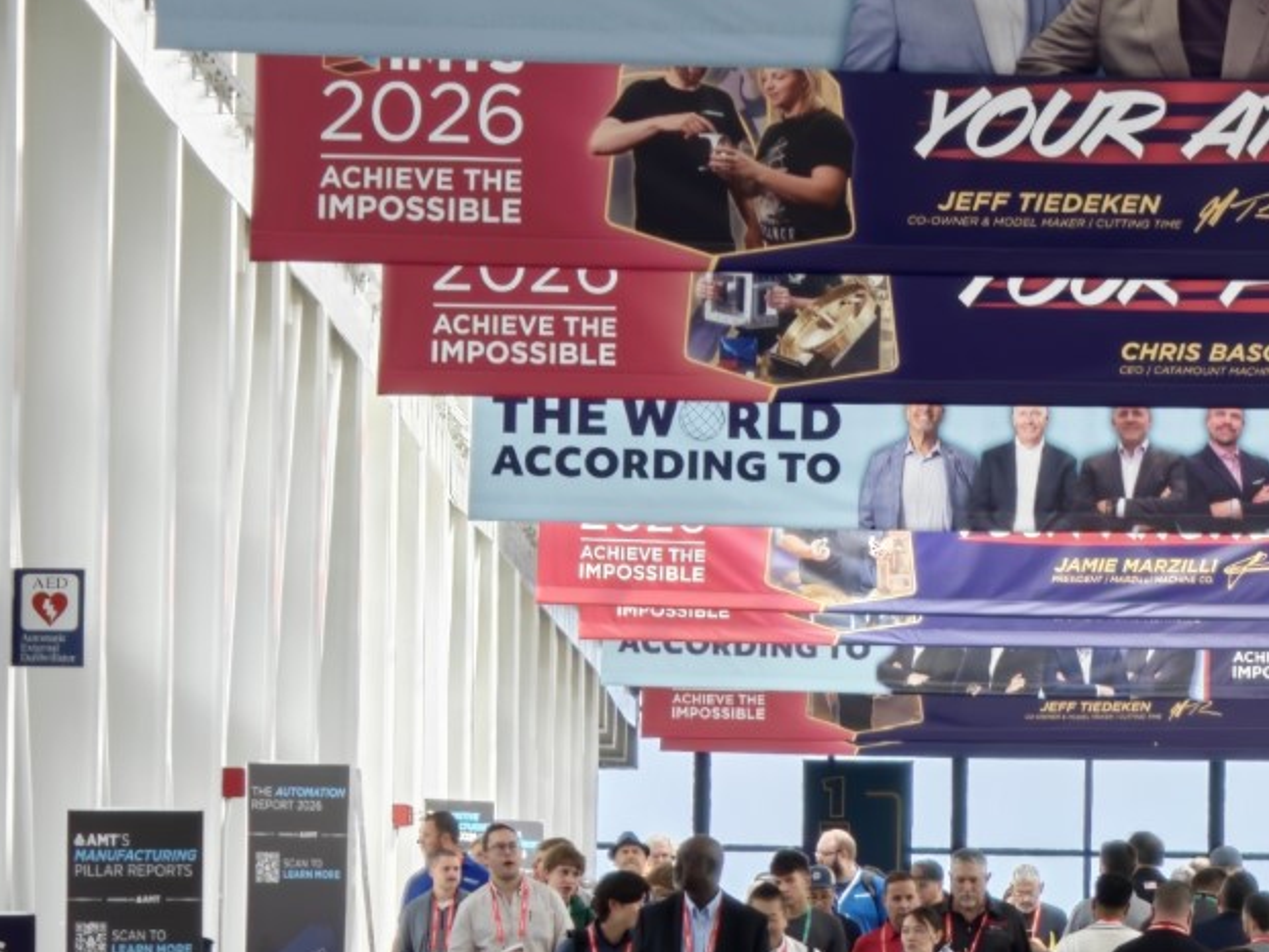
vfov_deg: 2.8
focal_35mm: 533
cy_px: 496
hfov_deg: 3.7
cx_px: 975
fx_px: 19543
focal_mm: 34.8
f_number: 3.5
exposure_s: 1/93
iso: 500
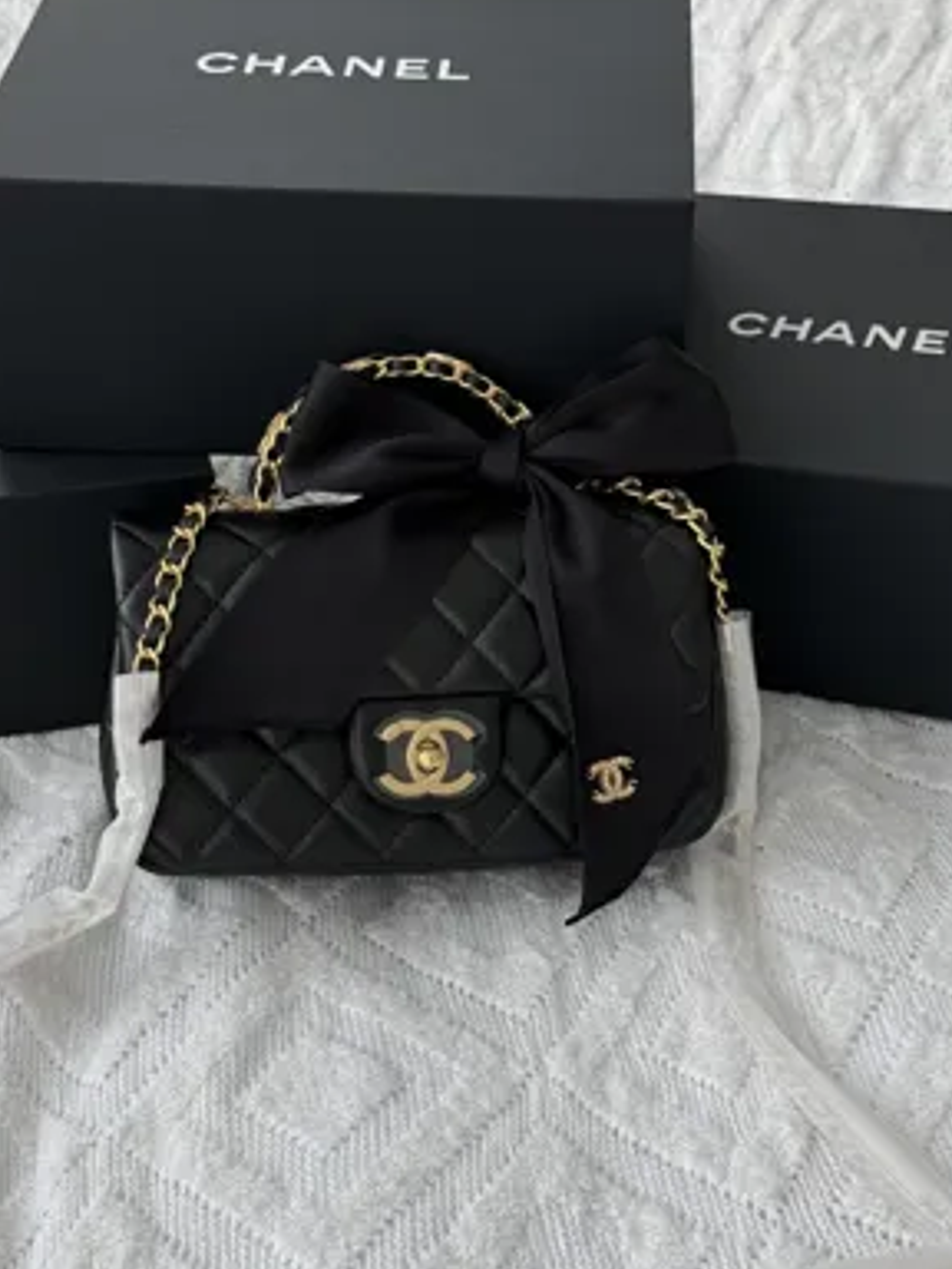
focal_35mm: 60
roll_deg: -2.0
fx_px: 2200
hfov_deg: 24.4
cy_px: 572
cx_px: 486
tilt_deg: -37.3
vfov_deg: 32.2
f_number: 1.78
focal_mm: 6.76
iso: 100
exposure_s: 1/323
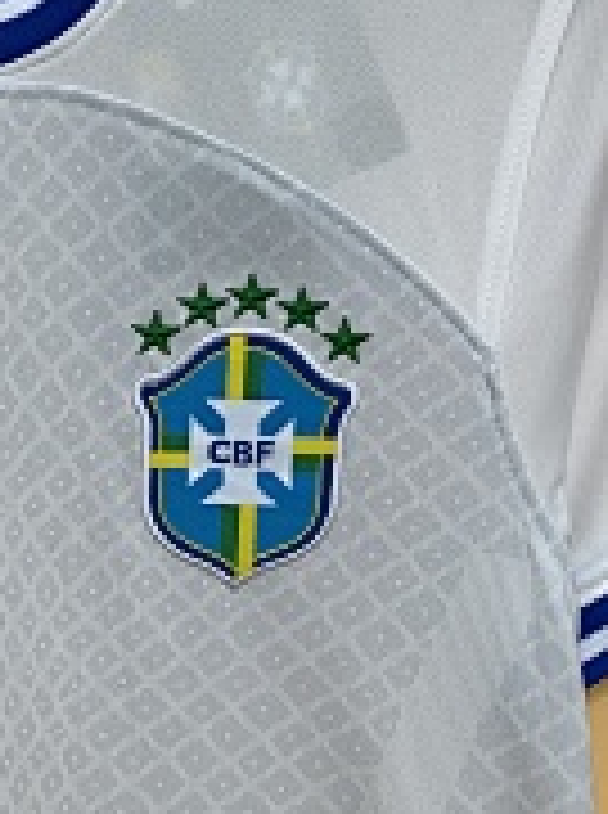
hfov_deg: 19.5
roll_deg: -0.1
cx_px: -70
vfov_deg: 27.1
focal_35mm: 72
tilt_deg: -9.2
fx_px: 1692
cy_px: 468
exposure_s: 1/50
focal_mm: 4.25
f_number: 1.8
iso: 80
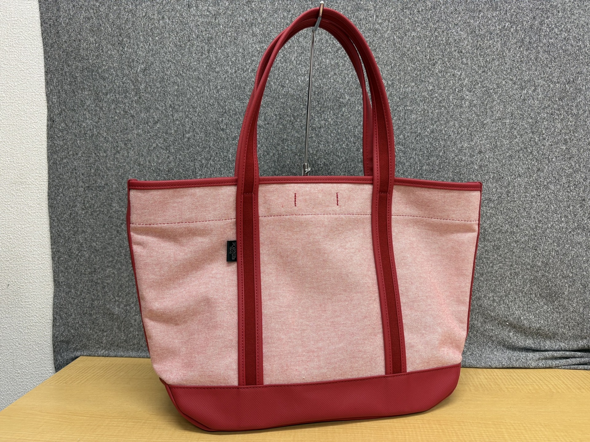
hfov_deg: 67.3
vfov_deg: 53.1
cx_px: 295
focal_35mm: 26
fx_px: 443
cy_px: 221
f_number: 1.6
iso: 64
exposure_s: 1/60
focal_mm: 5.96
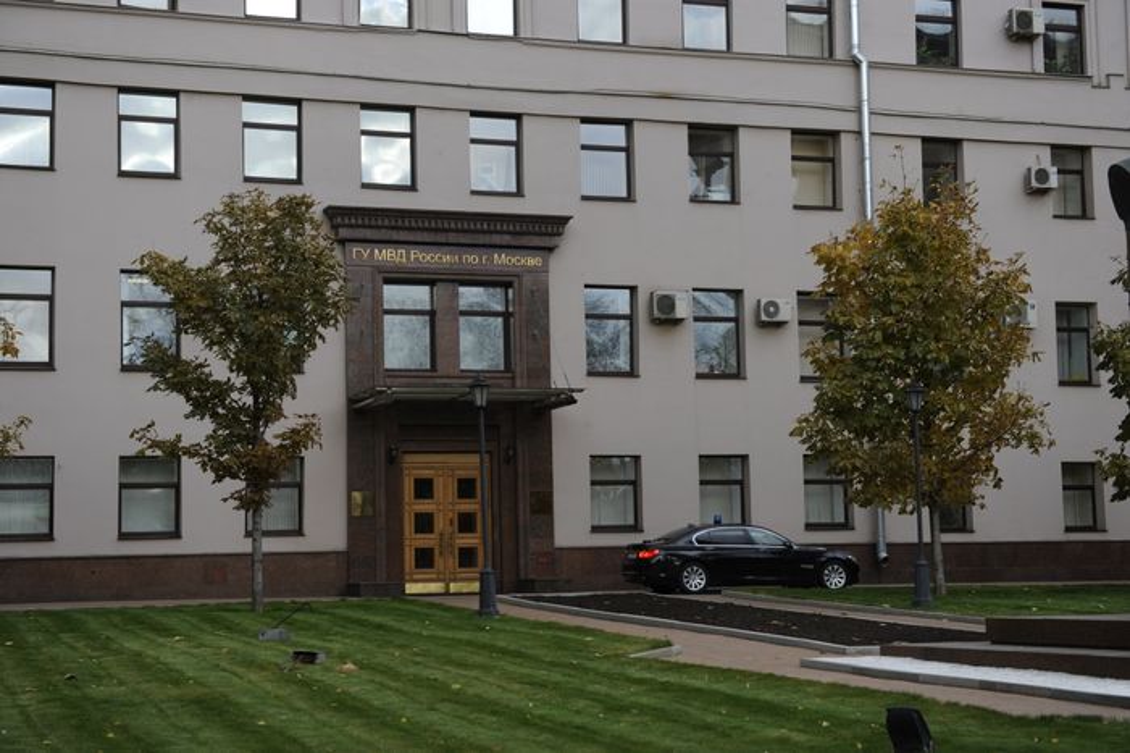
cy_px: 376
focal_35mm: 62
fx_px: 1945
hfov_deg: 32.4
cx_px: 565
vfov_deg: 21.9
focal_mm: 62
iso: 320
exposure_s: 1/250
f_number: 4.5
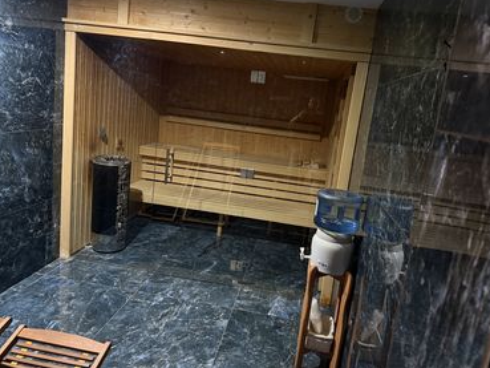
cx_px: 255
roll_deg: -6.8
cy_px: 171
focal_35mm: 26
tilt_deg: -10.4
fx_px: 368
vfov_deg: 53.0
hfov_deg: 67.3
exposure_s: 1/25
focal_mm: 6.76
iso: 1250
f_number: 1.78
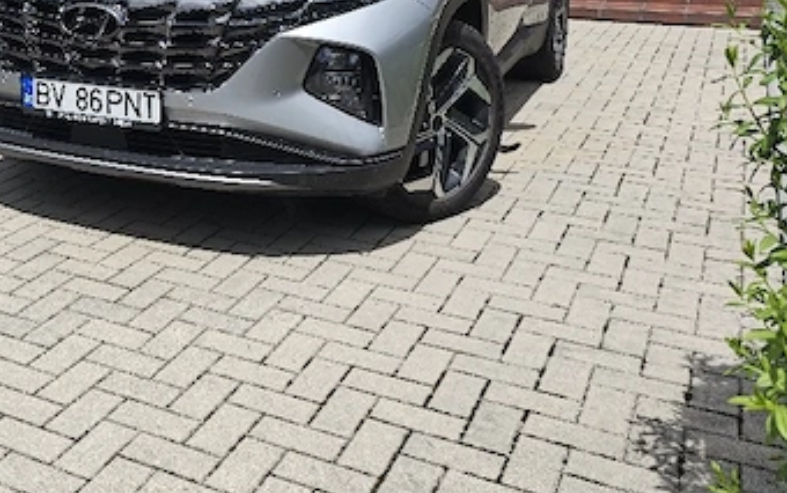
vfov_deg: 29.2
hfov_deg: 43.8
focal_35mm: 43
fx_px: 923
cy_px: 100
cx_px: 146
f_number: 1.65
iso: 50
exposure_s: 1/1250
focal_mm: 6.14
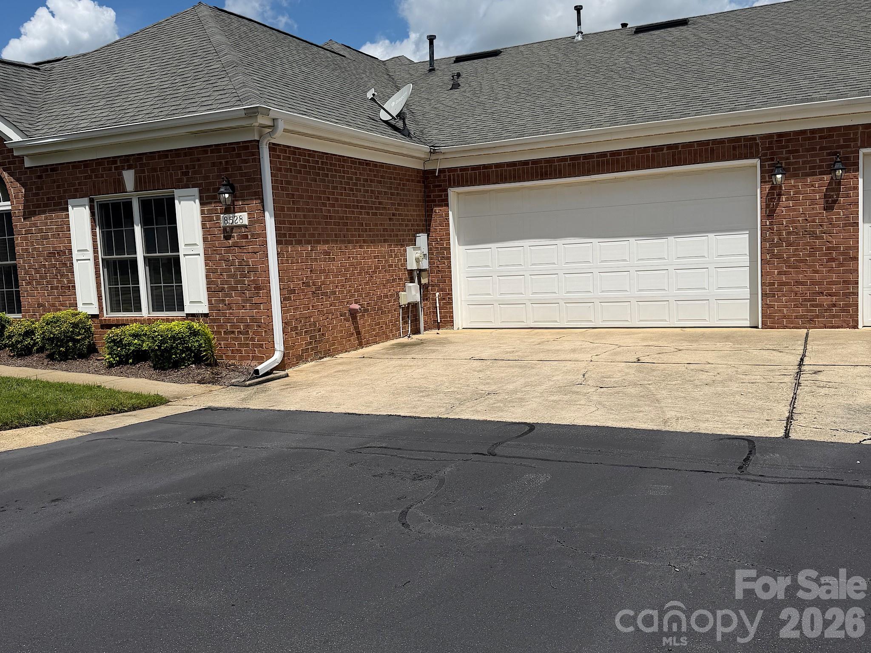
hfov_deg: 71.6
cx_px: 436
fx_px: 604
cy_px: 326
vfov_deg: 56.8
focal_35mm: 24
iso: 80
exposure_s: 1/9091
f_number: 1.78
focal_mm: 6.76
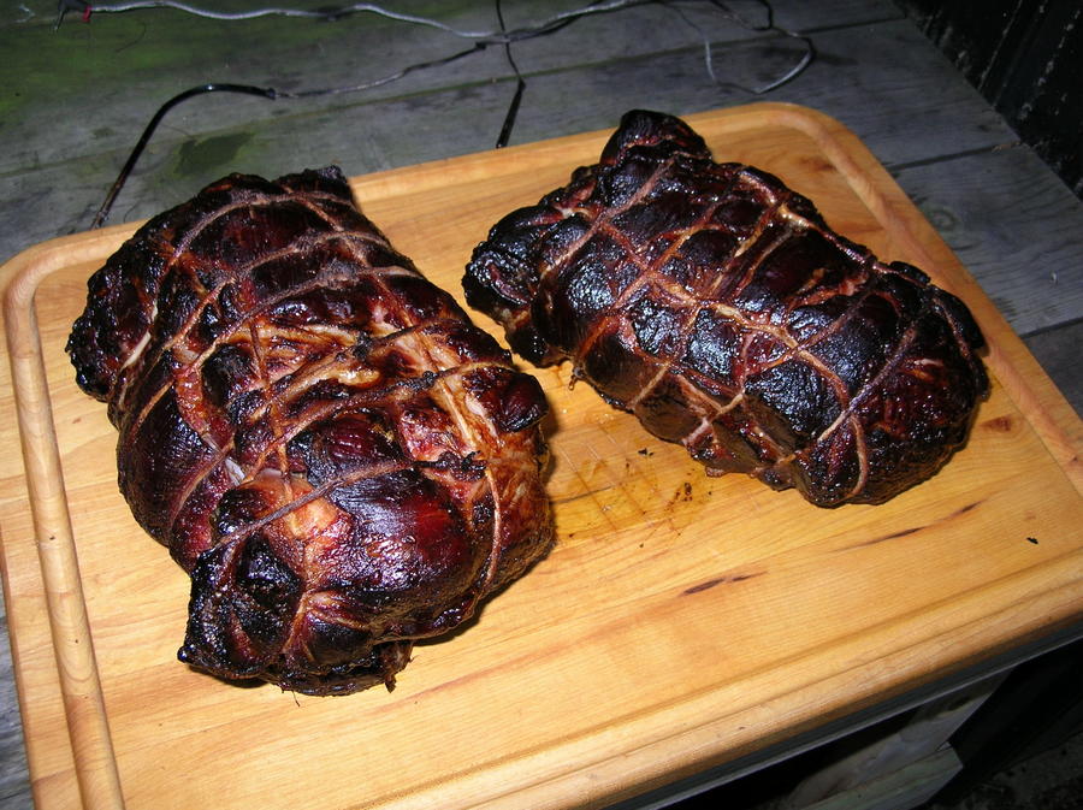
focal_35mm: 36
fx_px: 1125
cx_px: 542
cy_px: 405
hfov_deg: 51.4
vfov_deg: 39.6
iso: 50
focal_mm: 6
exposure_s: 1/60.1
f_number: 2.7
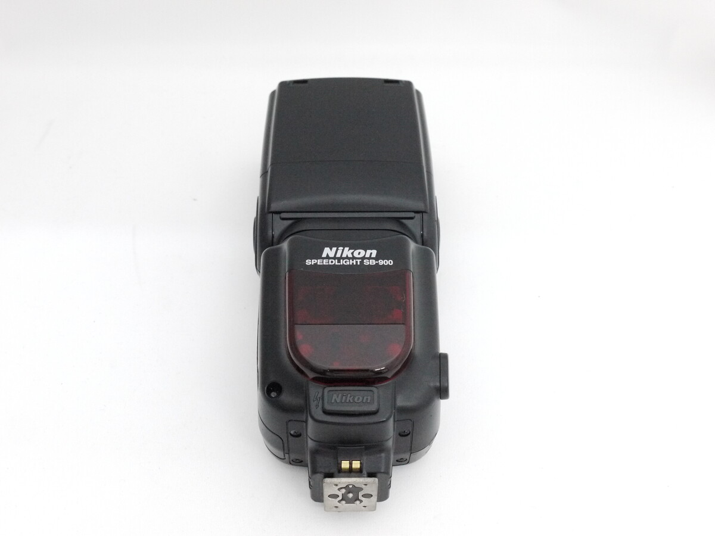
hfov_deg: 42.9
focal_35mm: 44
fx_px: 909
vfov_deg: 32.9
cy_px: 268
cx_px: 358
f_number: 8
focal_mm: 22
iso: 1600
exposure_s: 1/50
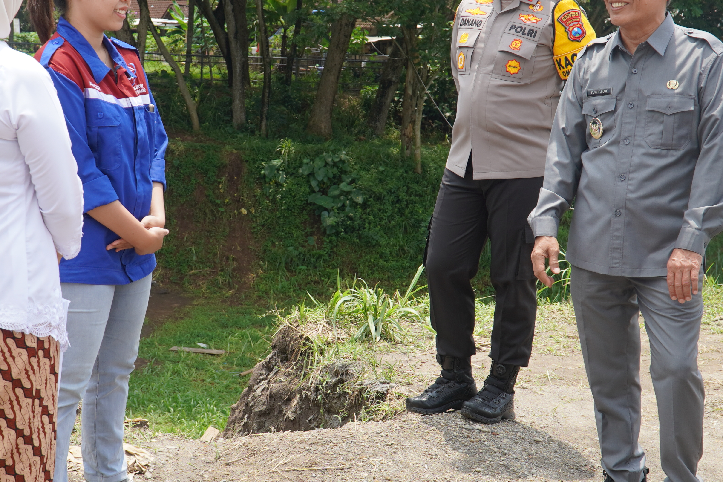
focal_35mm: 63
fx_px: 1265
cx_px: 302
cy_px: 219
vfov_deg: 21.6
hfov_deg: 31.8
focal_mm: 22
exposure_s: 1/400
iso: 100
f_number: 4.5
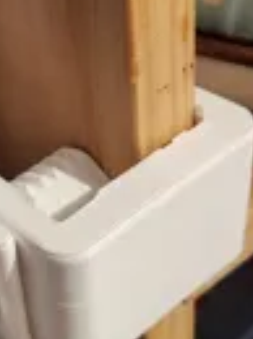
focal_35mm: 71
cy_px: 167
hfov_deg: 19.9
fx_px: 694
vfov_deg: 27.4
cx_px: -10
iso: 640
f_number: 1.8
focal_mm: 5.4
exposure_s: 1/50
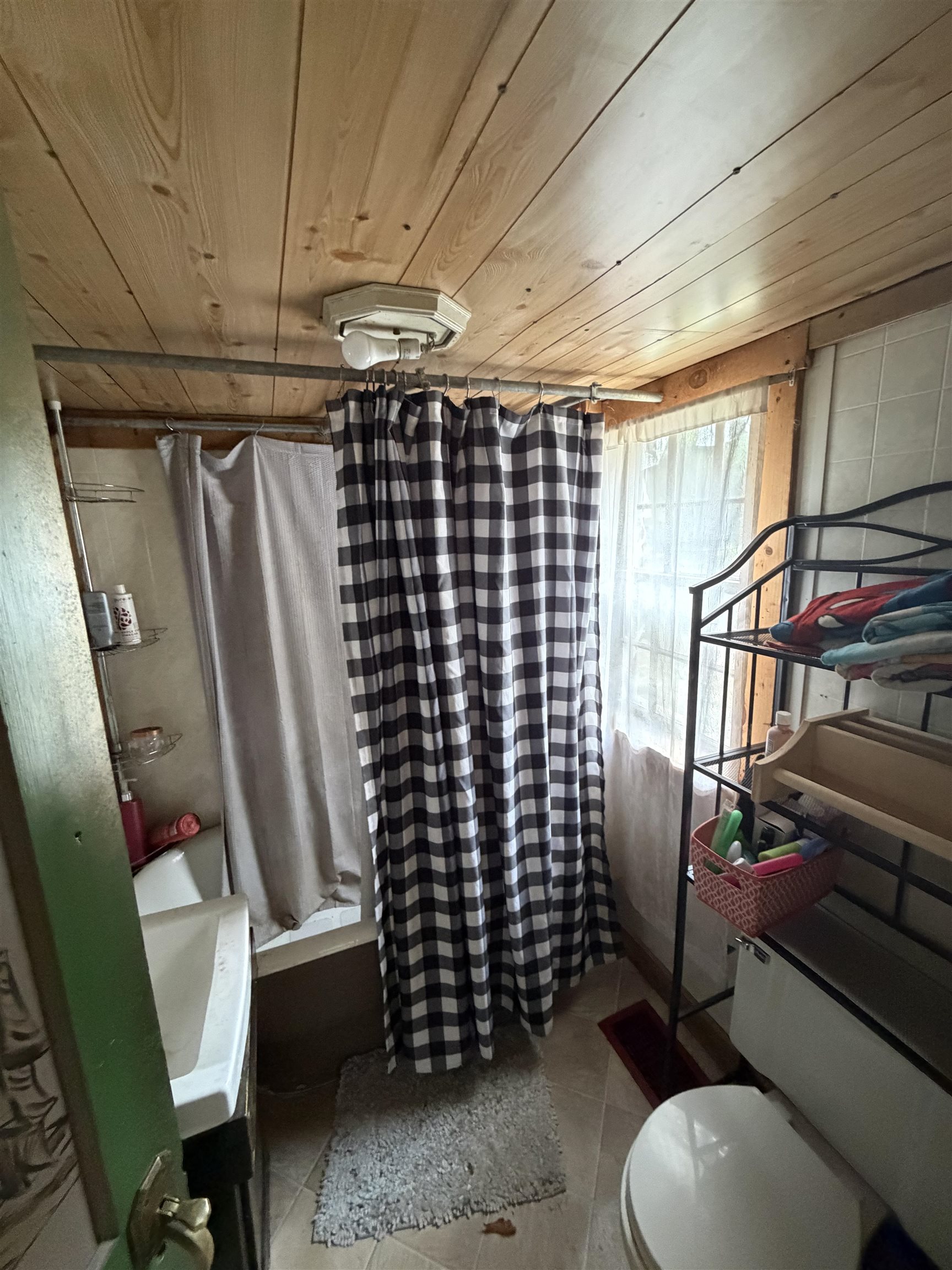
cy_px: 635
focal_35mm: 14
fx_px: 513
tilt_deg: -11.7
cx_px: 476
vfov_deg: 102.1
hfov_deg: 85.7
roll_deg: +2.1
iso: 800
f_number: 2.2
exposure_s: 1/60
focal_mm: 2.22
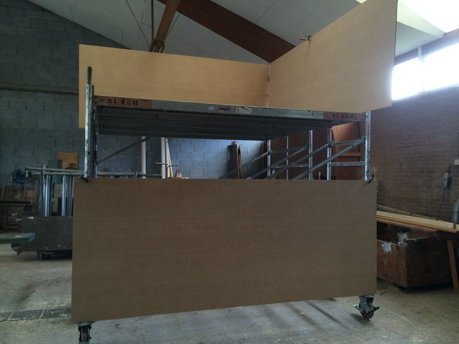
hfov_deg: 61.7
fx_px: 385
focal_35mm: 29
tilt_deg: -0.7
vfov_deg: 48.2
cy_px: 172
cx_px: 230
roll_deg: -0.4
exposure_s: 1/30
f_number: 2.2
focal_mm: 4.15
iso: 50
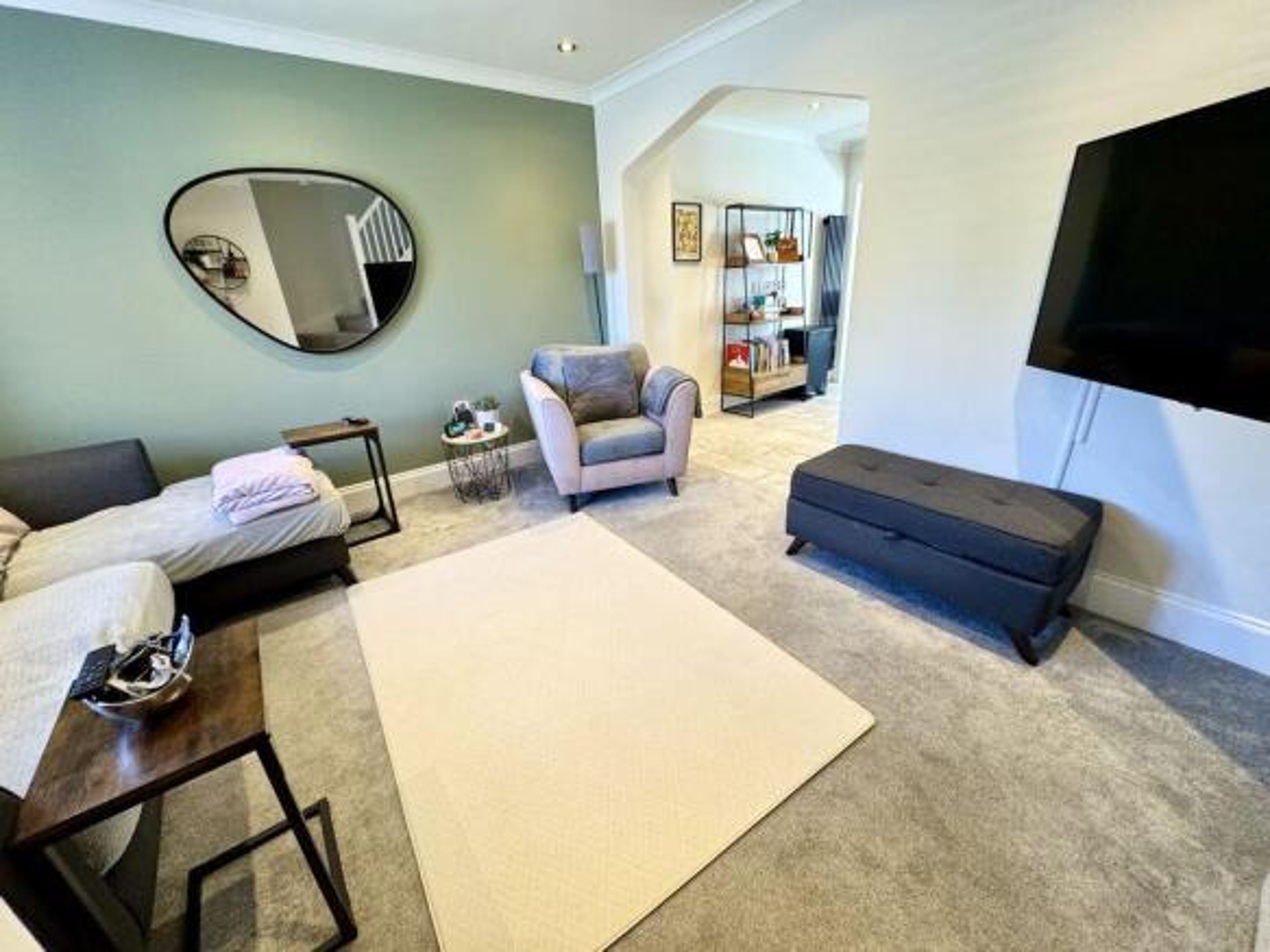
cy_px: 476
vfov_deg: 85.7
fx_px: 514
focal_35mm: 14
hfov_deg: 102.1
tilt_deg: -20.5
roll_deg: +3.2
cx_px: 635
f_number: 2.2
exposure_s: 1/50
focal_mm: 2.22
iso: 200
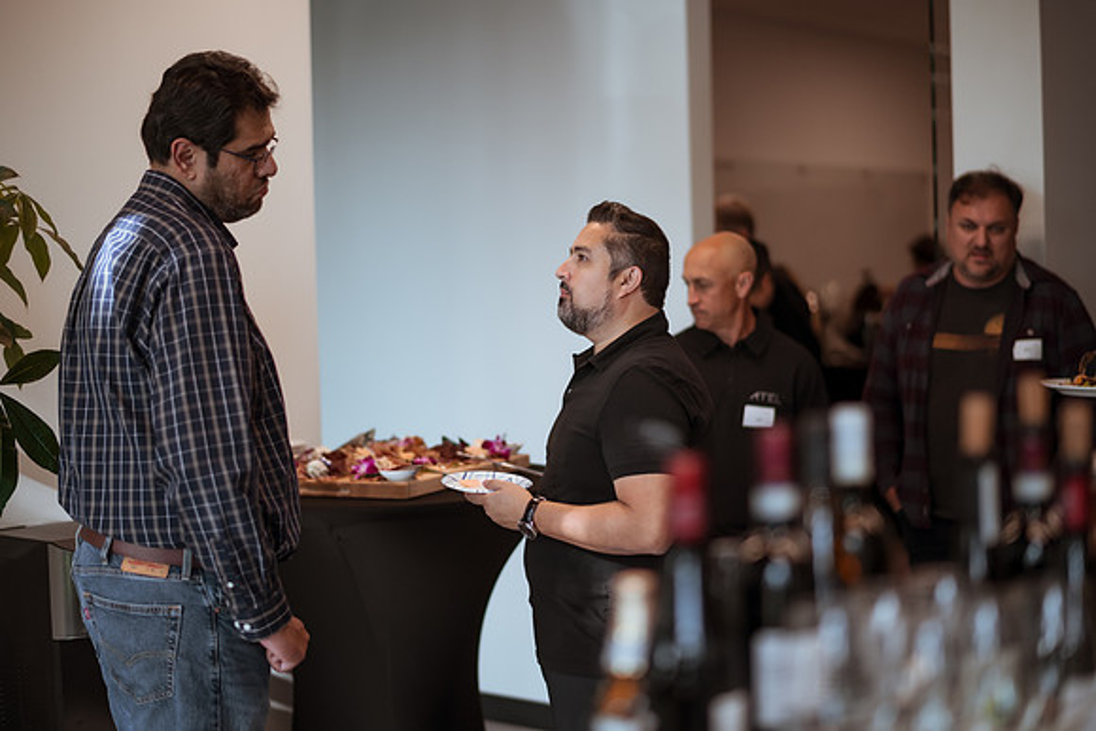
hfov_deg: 34.5
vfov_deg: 23.4
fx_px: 1766
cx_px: 548
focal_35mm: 58
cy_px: 366
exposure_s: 1/2000
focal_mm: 58
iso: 800
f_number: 1.4
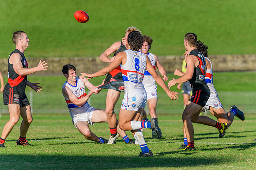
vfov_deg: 2.9
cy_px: 82
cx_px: 136
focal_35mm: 469
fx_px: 3332
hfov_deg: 4.4
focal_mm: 420
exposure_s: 1/2000
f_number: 8
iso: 800
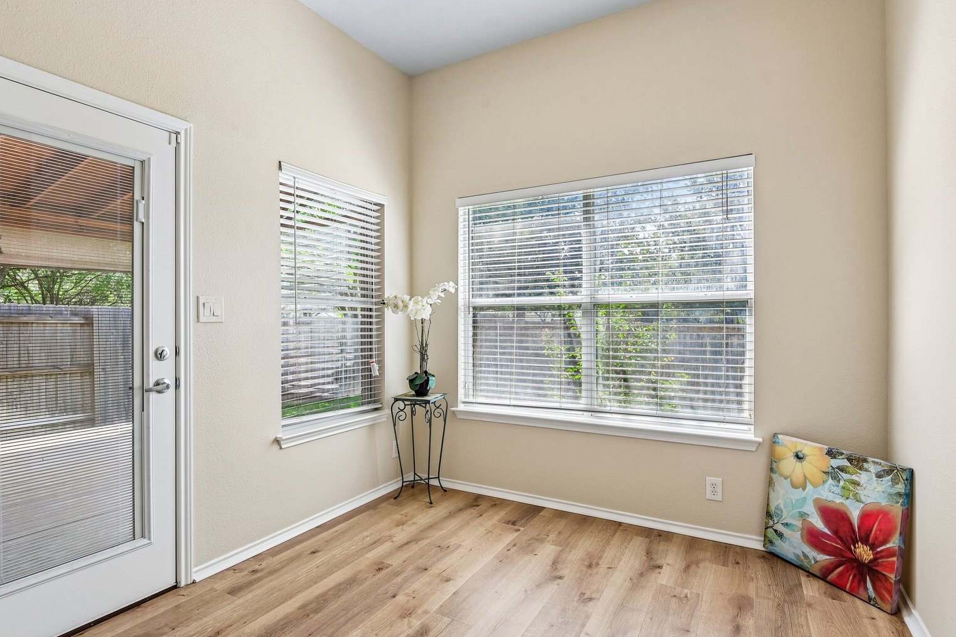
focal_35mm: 18
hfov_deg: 90.0
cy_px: 328
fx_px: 478
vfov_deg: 67.4
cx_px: 457
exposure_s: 1/60
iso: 400
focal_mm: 17
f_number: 8
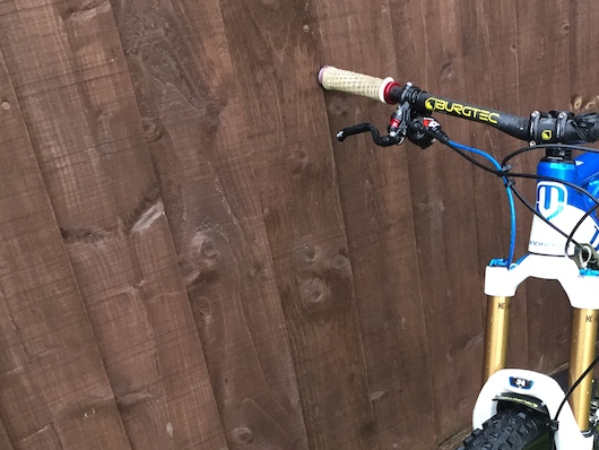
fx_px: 969
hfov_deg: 32.6
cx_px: 542
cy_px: 339
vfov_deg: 25.8
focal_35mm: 56
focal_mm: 4.15
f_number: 2.2
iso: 200
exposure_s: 1/33
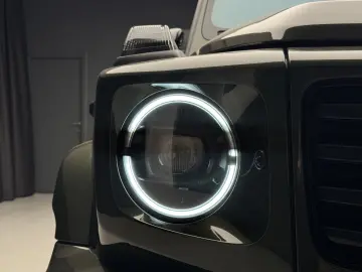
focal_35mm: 48
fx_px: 502
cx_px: 181
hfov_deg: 39.7
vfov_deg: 30.3
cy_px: 136
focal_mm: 6.76
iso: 64
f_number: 1.78
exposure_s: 1/128
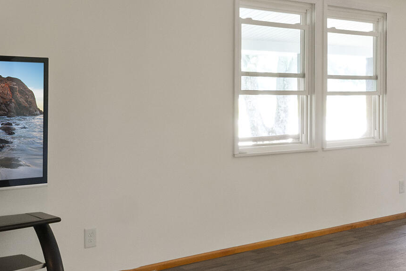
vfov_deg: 25.9
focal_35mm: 52
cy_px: 101
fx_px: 587
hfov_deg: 37.9
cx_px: 255
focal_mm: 10
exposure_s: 1/5
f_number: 9
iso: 320
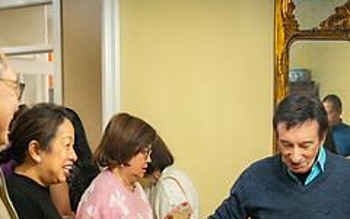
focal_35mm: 91
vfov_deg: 14.1
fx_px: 868
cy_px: 228
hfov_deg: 22.8
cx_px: 144
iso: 1600
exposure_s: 1/100
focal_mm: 37
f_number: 2.8
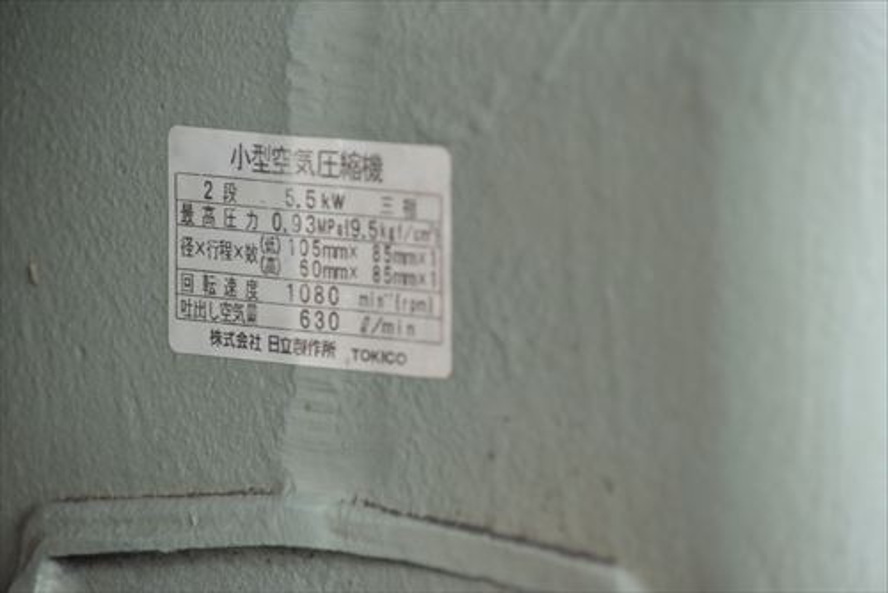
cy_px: 296
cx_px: 444
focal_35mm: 255
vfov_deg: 5.4
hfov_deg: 8.1
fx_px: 6293
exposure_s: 1/160
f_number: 6.3
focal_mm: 170
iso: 1250
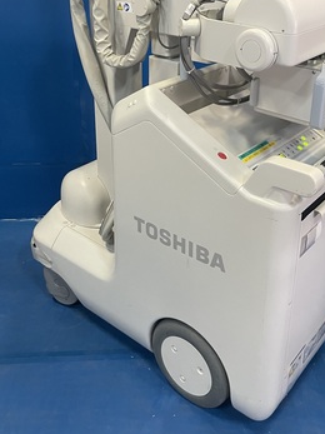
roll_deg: -0.9
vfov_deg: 45.6
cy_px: 124
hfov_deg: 35.9
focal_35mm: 40
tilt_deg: -20.7
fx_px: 501
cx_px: 170
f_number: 1.6
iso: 320
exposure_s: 1/60
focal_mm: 4.2
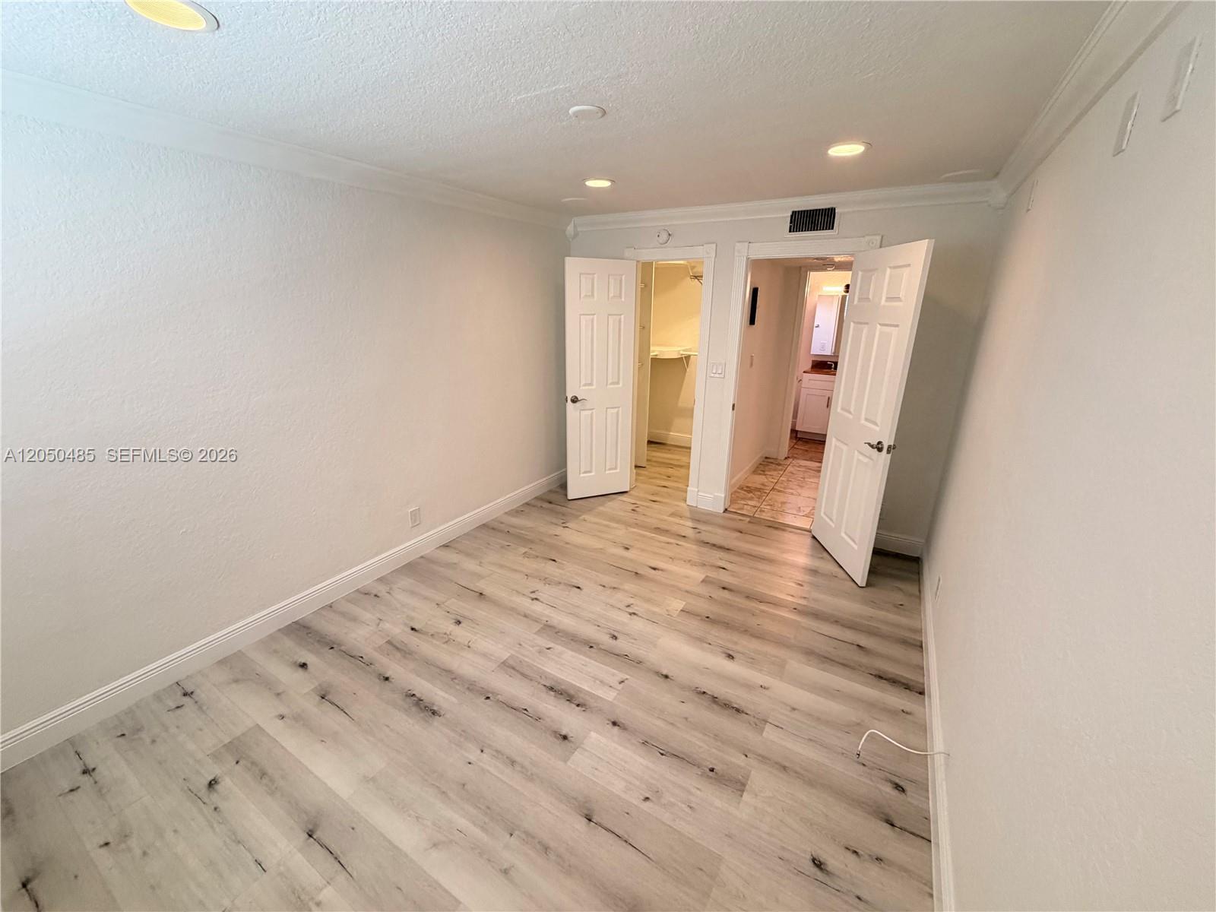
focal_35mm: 14
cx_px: 608
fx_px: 492
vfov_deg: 85.7
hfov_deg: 102.1
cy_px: 456
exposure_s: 1/60
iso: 250
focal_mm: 2.22
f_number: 2.2
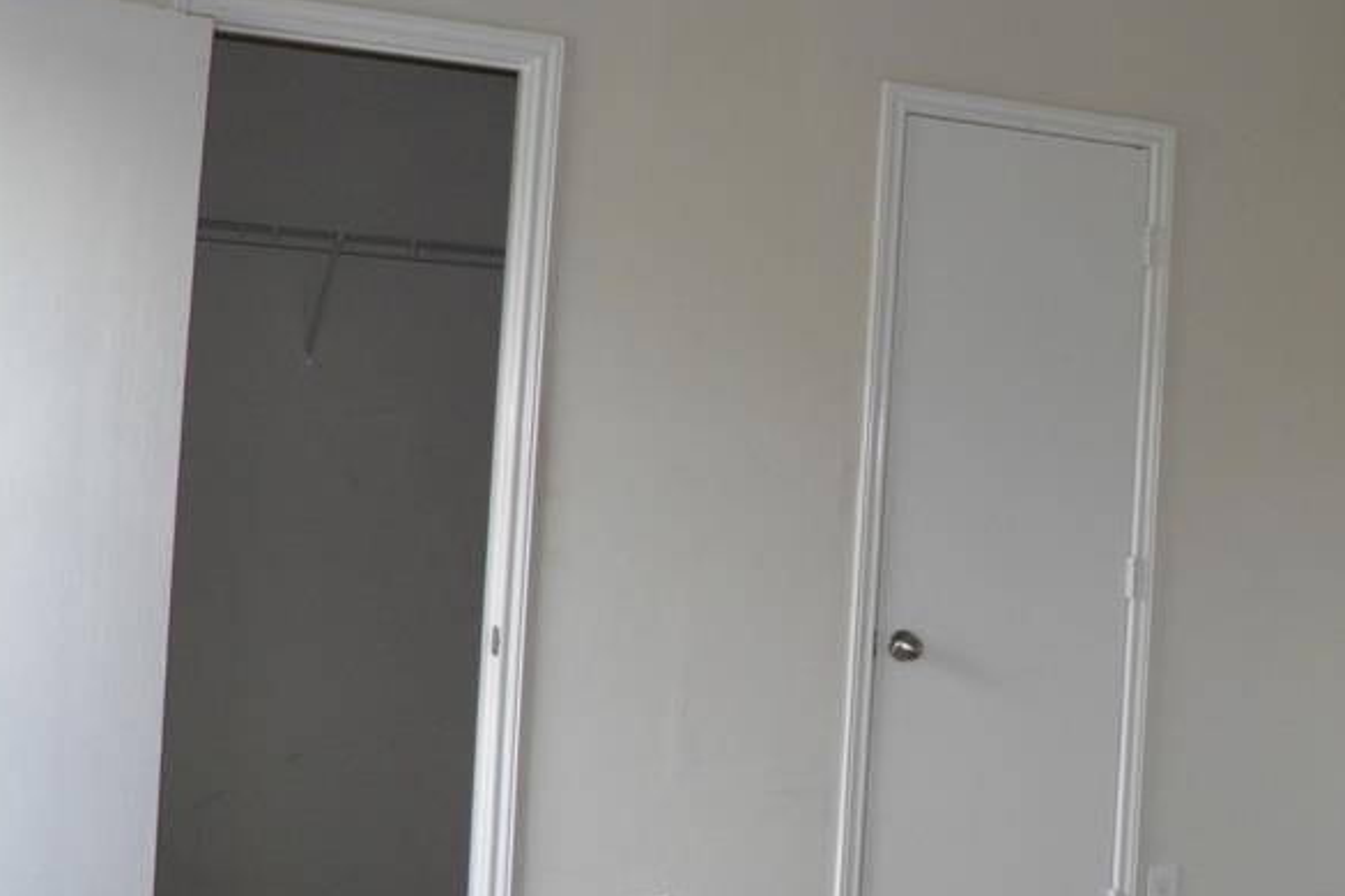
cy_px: 312
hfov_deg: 38.1
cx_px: 966
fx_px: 1905
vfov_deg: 26.4
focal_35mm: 51
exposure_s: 1/30
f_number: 2.8
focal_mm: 4.9
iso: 100
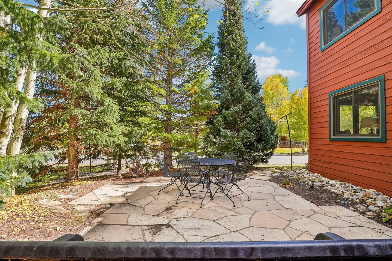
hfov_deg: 95.0
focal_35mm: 16
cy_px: 130
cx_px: 196
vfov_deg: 72.0
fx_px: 180
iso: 100
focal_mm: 11
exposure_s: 1/125
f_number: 8
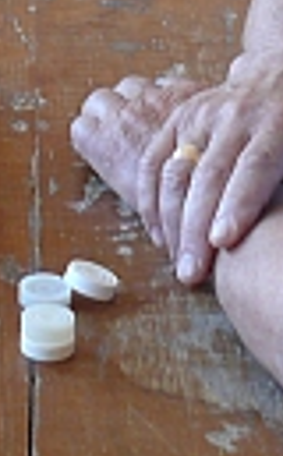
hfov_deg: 6.4
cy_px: -338
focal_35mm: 202
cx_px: -99
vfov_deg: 9.9
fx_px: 2507
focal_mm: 7.4
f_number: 2.8
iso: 200
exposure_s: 1/30
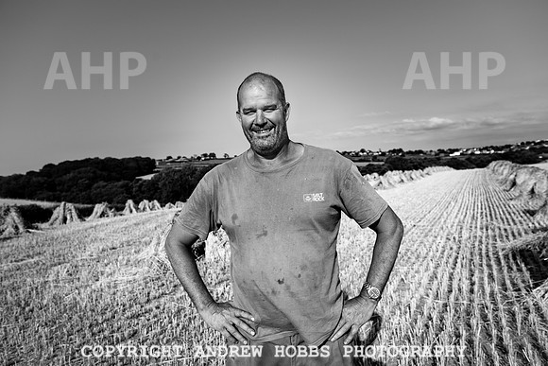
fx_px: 365
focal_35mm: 24
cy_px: 183
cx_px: 274
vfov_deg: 53.2
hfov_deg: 73.7
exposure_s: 1/1600
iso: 64
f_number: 5.6
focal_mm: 24
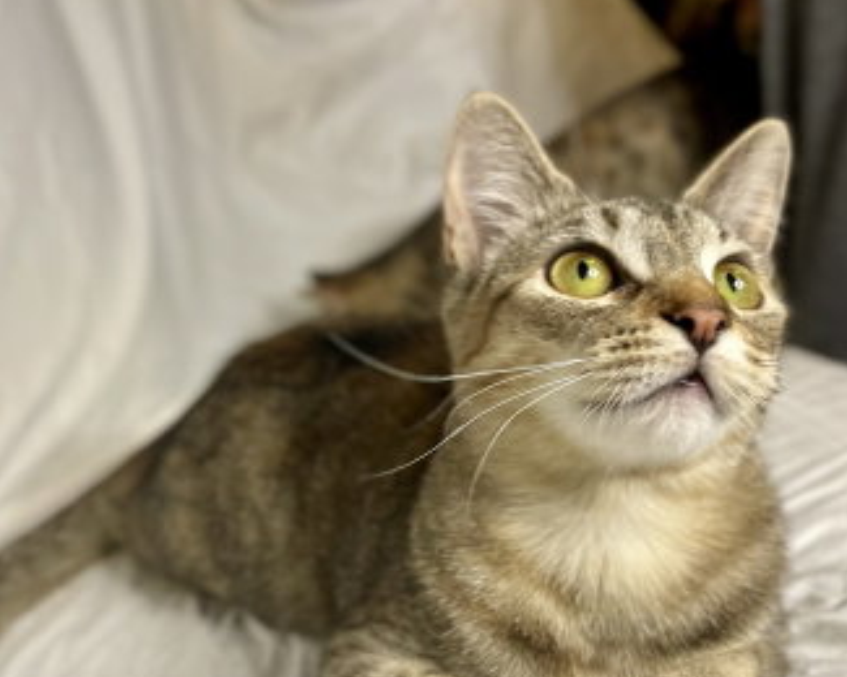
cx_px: 315
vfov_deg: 37.9
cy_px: 434
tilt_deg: -9.9
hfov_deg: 46.4
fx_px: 978
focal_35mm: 39
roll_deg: +1.2
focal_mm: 4.2
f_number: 1.6
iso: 200
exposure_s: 1/60
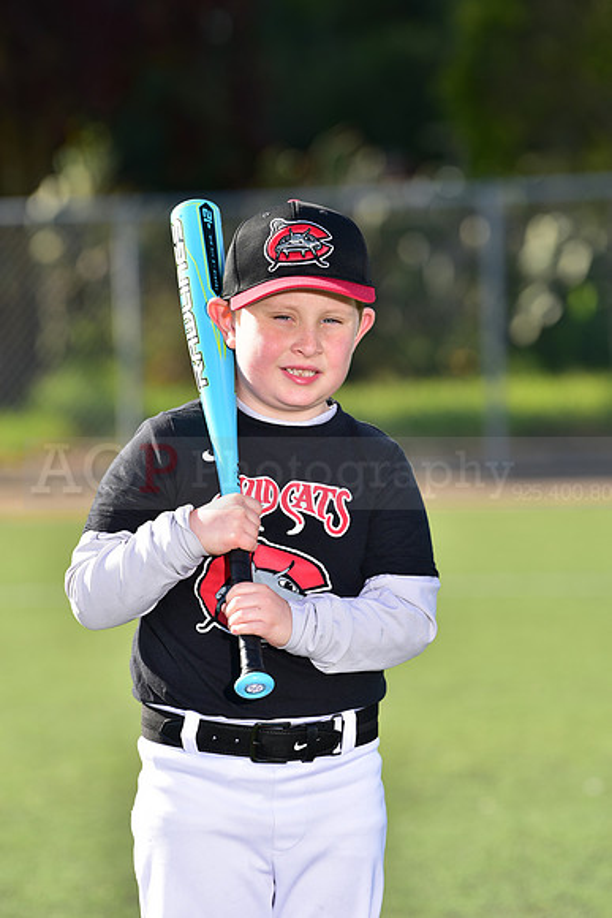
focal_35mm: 200
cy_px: 459
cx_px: 306
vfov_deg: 10.3
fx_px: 5097
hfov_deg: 6.9
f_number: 5
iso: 80
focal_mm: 200
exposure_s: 1/250
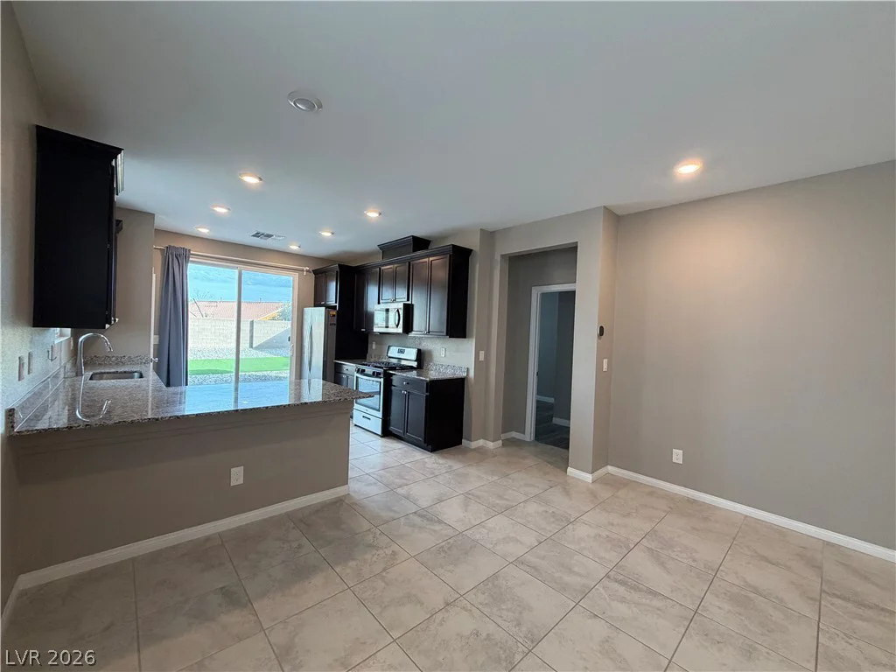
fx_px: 362
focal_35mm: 14
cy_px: 336
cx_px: 448
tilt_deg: -1.0
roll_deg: -2.1
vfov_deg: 85.7
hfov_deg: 102.1
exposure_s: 1/120
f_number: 2.2
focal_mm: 2.22
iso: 250
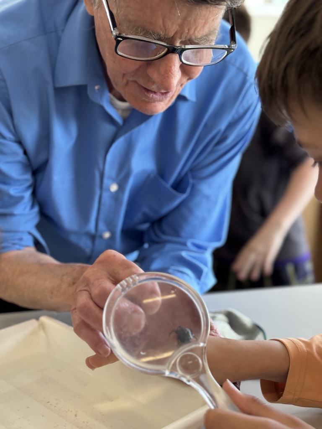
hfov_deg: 28.0
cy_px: 214
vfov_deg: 36.8
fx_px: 645
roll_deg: +0.1
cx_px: 161
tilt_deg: -15.7
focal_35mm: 52
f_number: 1.6
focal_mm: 5.96
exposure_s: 1/60
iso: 80
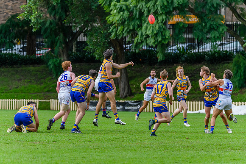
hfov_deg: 7.0
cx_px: 119
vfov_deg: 4.7
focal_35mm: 293
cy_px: 82
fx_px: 2000
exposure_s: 1/1600
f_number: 5.6
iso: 1800
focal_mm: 260
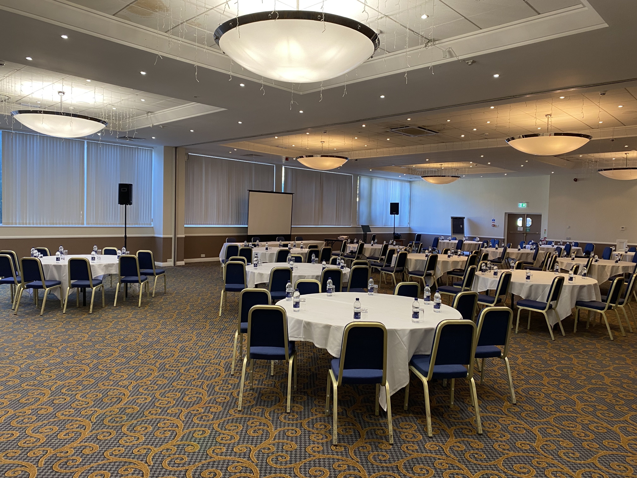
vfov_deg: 53.1
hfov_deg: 67.3
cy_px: 239
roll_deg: -1.9
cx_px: 318
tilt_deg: -3.1
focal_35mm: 26
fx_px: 478
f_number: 1.8
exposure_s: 1/50
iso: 125
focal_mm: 4.25
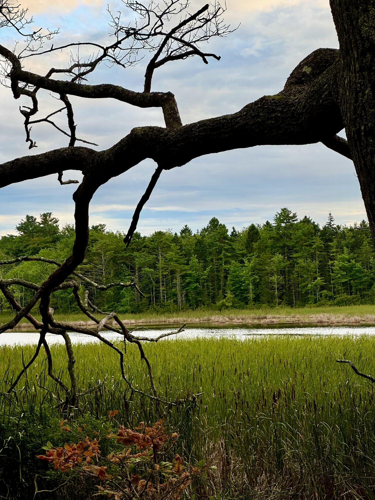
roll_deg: +1.6
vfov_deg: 25.3
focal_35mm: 77
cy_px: 250
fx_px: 1112
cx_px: 188
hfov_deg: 19.1
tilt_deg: +2.2
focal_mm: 9
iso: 25
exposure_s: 1/99
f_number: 2.8
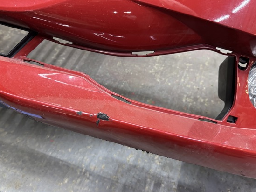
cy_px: 86
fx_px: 207
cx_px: 116
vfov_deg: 49.6
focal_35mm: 28
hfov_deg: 63.3
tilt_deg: -49.2
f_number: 1.78
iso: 640
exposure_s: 1/50
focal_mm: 6.76
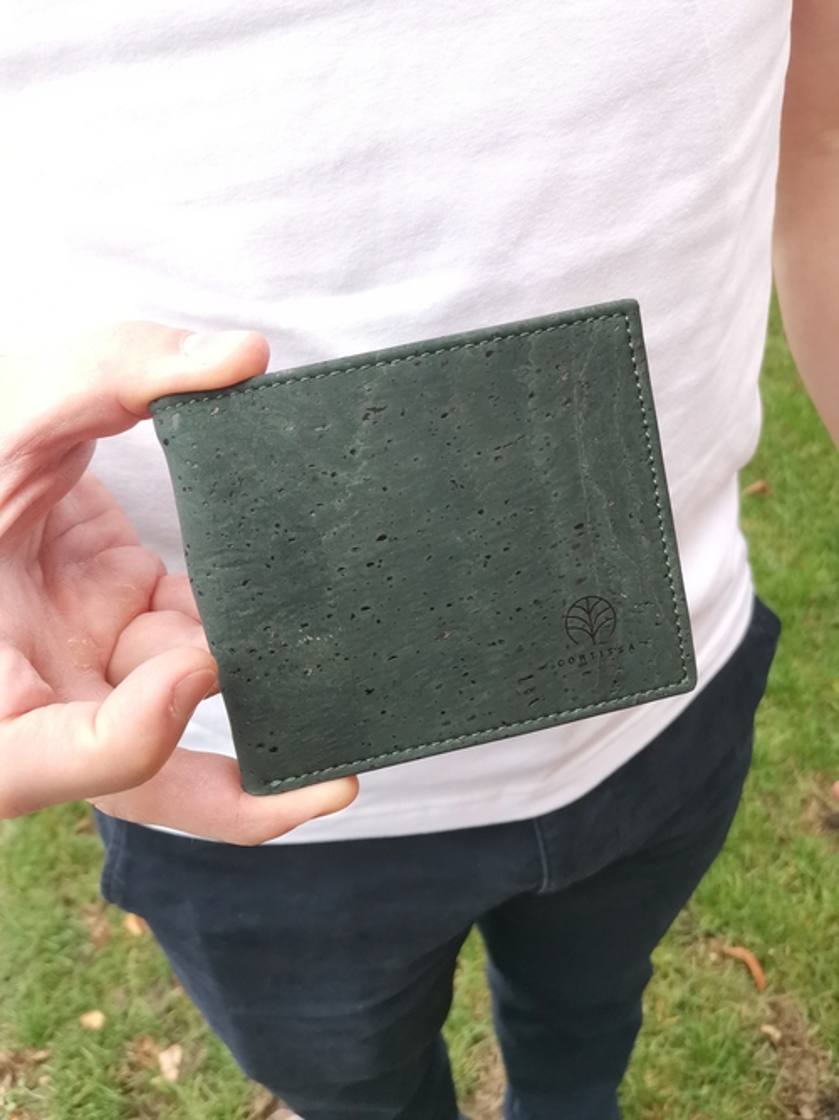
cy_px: 560
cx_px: 420
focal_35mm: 26
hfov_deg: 53.0
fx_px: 840
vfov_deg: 67.3
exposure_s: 1/100
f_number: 1.8
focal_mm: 4.75
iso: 200
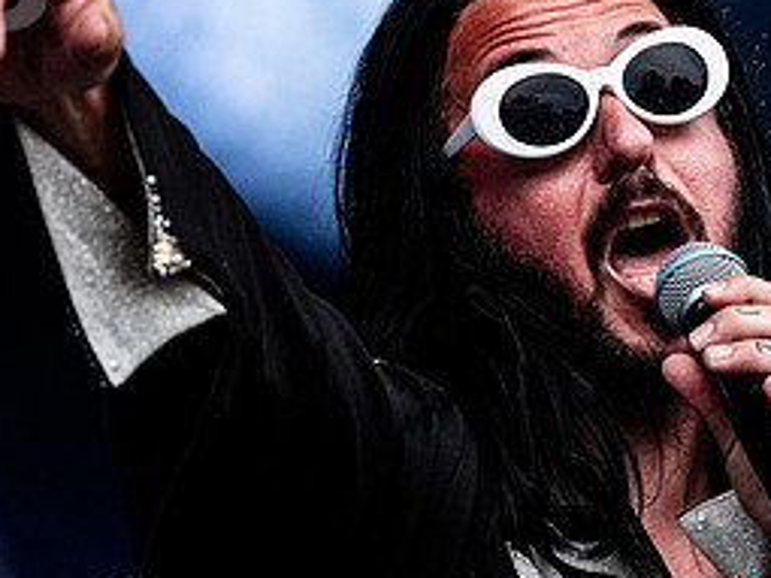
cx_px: 525
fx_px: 8081
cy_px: 183
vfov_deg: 4.1
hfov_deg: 5.5
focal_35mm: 363
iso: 1000
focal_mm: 125
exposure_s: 1/6400
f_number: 4.5
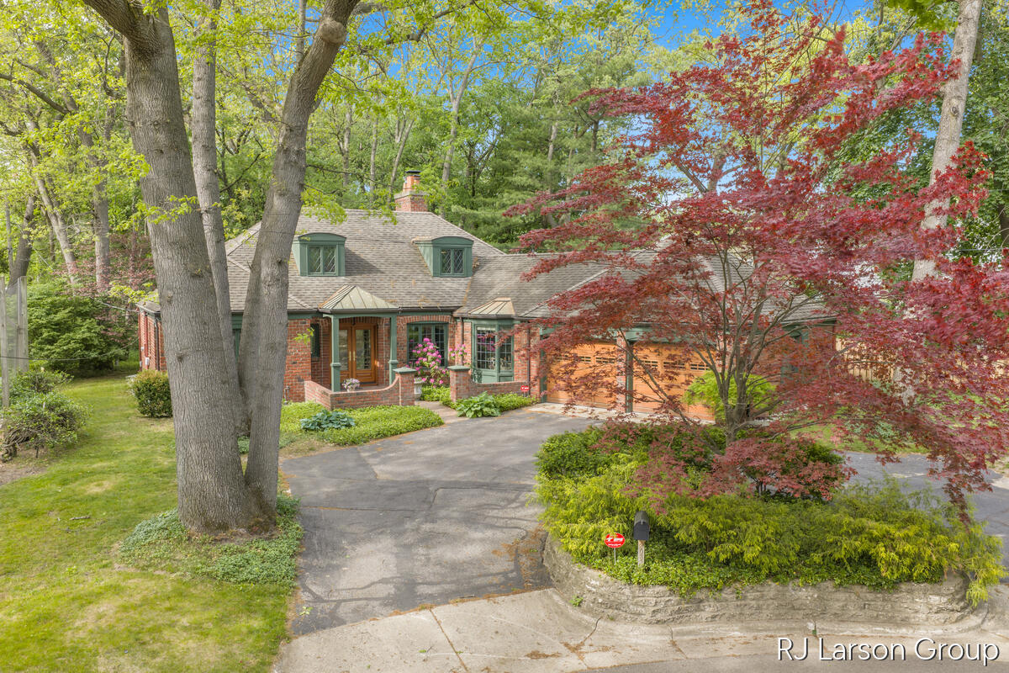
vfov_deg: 46.4
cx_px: 504
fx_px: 785
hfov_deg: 65.5
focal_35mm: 28
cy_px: 336
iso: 100
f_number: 5.6
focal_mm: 14.45
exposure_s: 1/25
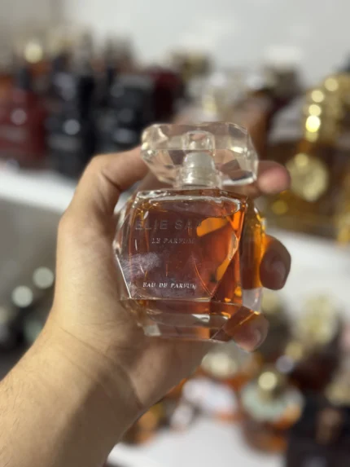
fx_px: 647
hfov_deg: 30.3
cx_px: 175
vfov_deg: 39.6
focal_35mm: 48
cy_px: 234
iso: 250
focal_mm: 6.76
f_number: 1.78
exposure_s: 1/50
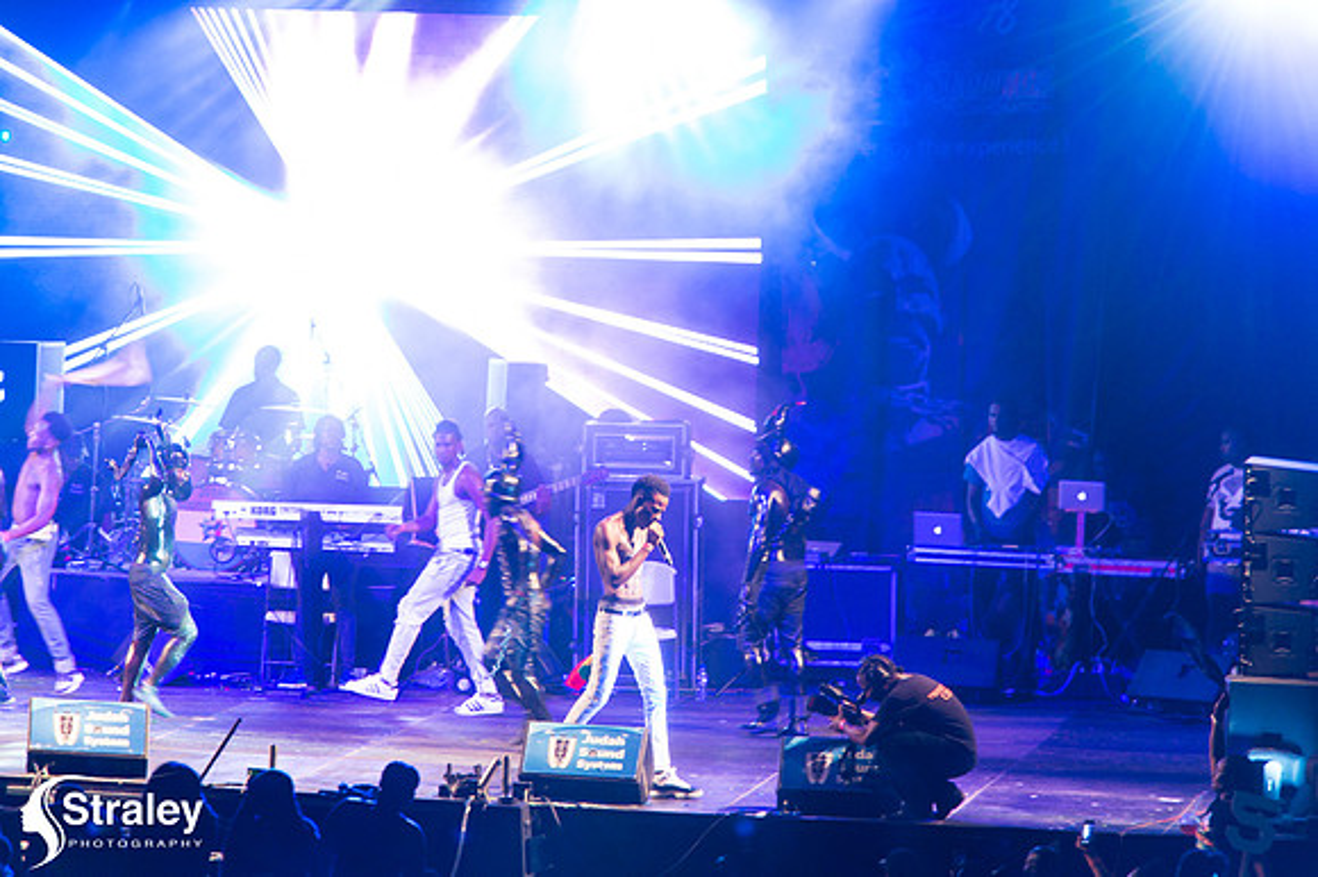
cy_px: 438
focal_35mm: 250
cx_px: 659
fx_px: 9147
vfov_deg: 5.5
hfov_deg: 8.2
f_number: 5.6
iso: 2500
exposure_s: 1/60
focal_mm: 250
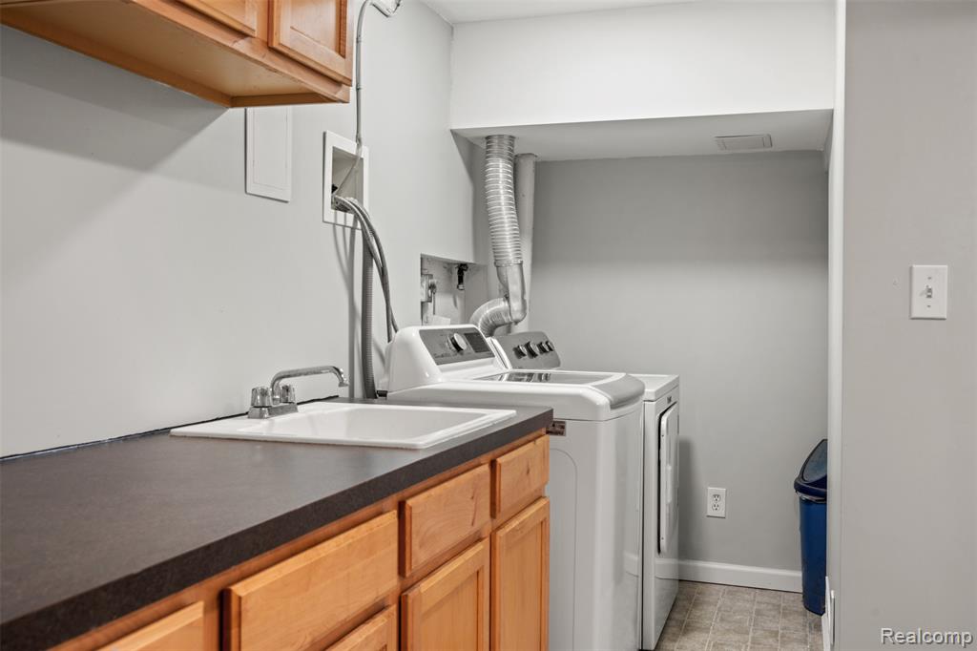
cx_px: 488
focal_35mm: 35
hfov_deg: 54.4
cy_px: 326
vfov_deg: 37.8
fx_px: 950
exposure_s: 1/2.5
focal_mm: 35
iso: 400
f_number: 9
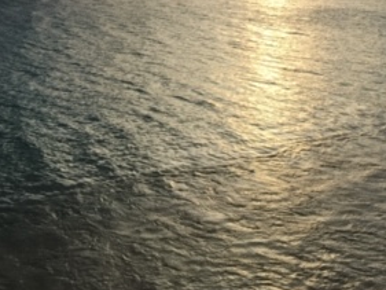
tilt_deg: -1.4
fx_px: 736
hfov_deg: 29.2
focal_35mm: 66
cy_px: -27
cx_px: 256
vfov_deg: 21.2
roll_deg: -1.7
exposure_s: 1/938
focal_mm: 4.15
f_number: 2.2
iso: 25
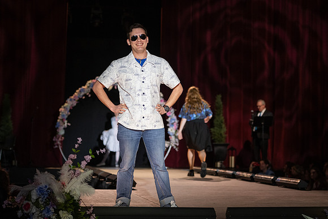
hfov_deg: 20.9
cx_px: 180
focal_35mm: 98
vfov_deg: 14.0
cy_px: 118
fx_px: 891
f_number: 2.8
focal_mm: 75
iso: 800
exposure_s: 1/800
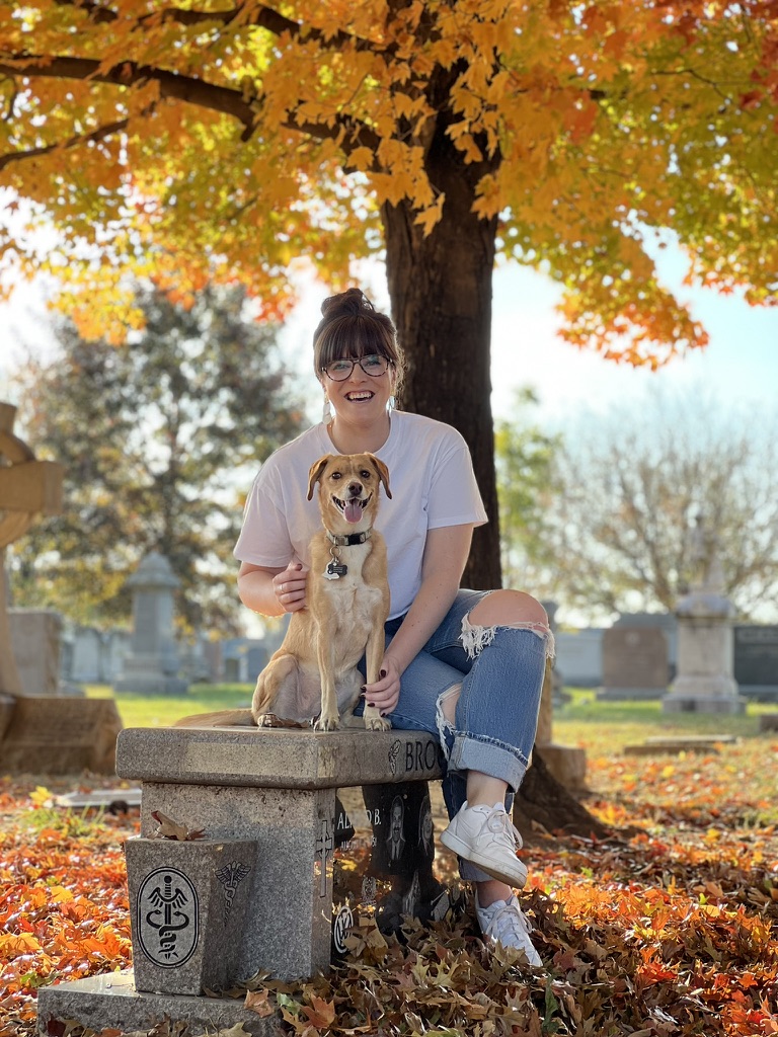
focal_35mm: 77
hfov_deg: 19.1
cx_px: 389
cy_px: 518
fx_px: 2307
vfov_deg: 25.3
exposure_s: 1/154
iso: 40
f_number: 2.8
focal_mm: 9
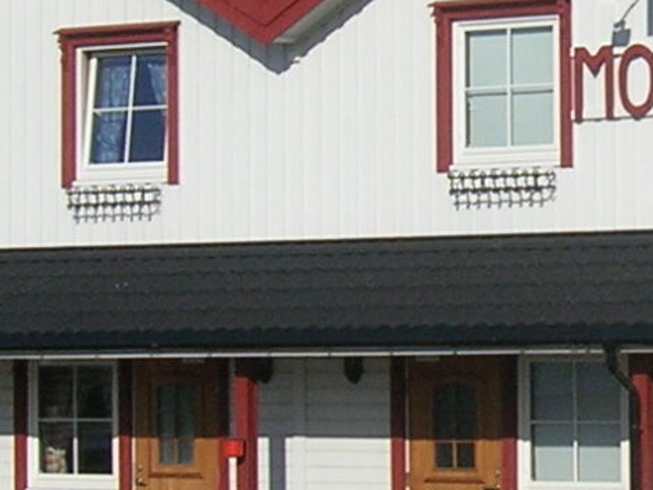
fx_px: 3492
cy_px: 157
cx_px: 911
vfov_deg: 8.0
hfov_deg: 10.4
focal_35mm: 185
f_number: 4.9
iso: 50
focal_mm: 5.7
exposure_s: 1/814
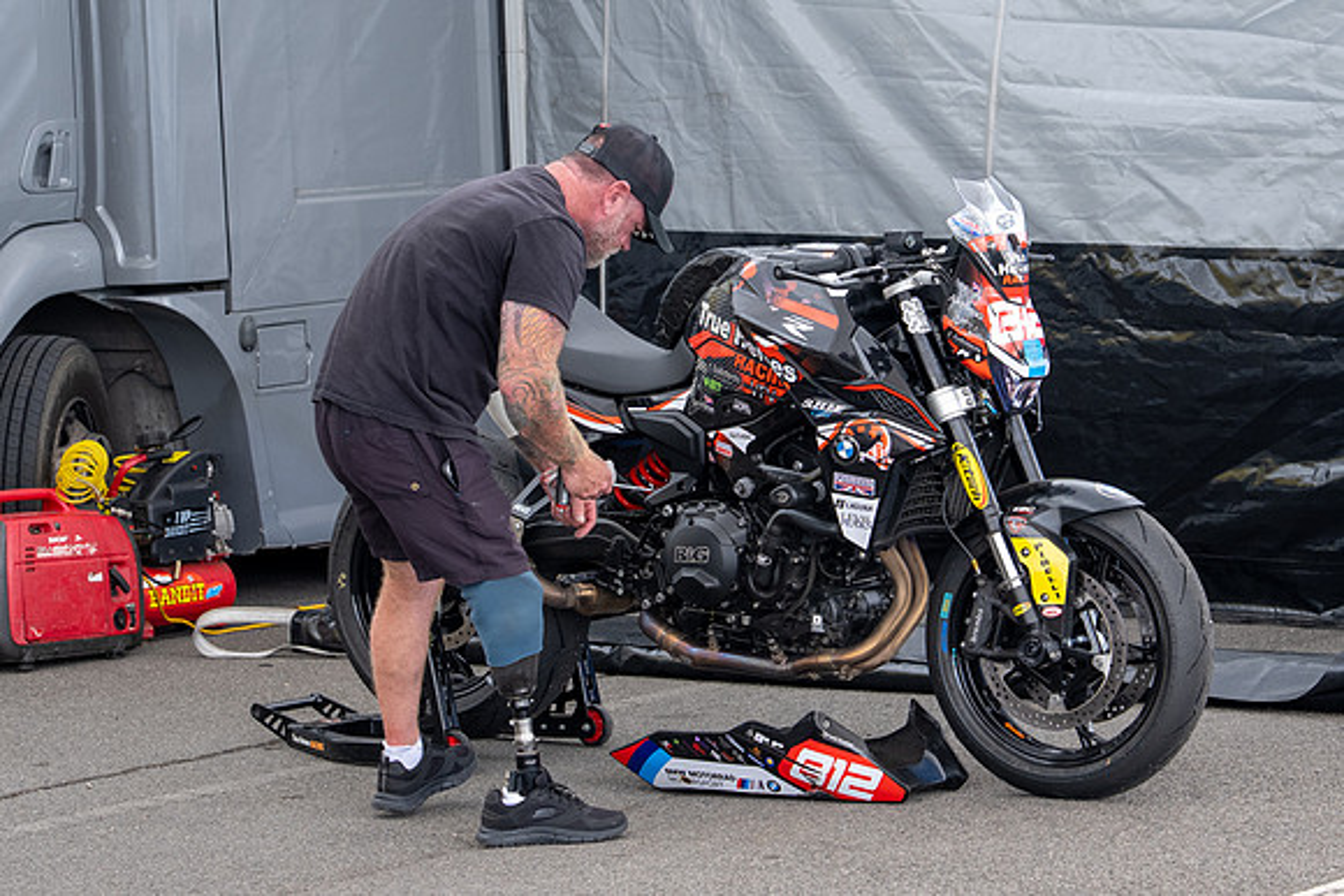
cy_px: 411
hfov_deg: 13.7
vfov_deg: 9.2
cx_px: 773
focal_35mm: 149
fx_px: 5575
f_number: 4
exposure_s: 1/320
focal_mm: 70
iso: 320
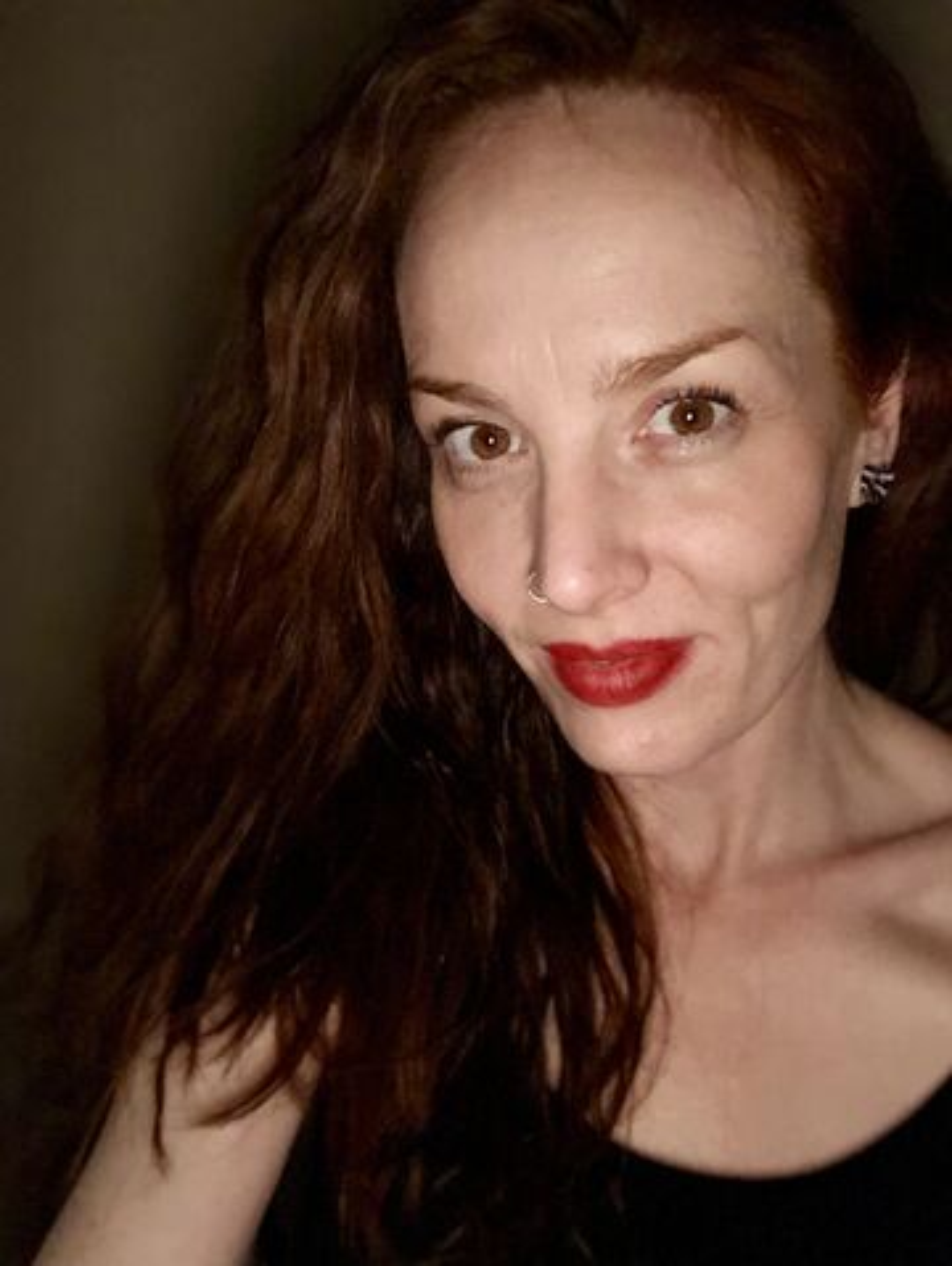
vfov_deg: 56.8
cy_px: 633
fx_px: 1172
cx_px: 476
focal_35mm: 32
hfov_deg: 44.2
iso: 500
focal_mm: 2.87
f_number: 2.2
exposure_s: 1/16
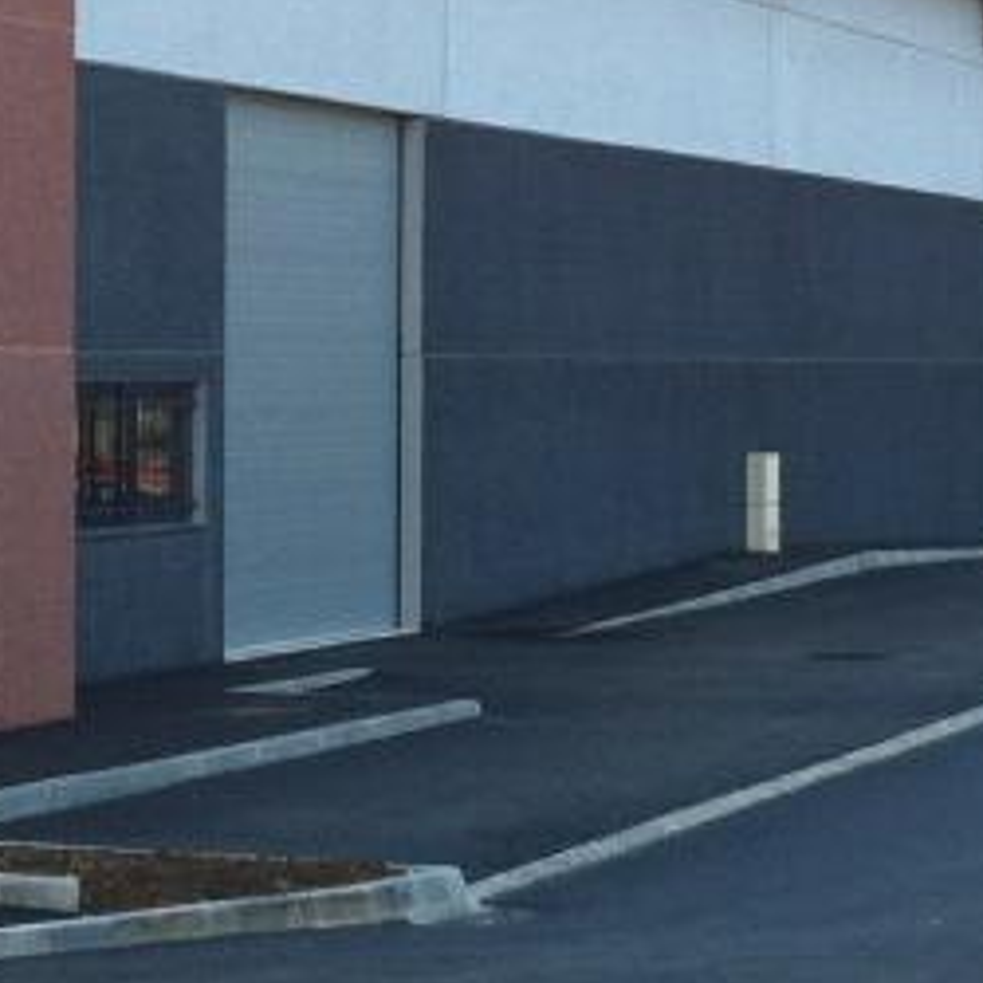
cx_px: 413
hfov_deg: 11.1
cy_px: 381
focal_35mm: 158
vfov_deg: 11.1
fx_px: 5076
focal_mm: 3.85
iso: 80
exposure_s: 1/296
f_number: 2.8
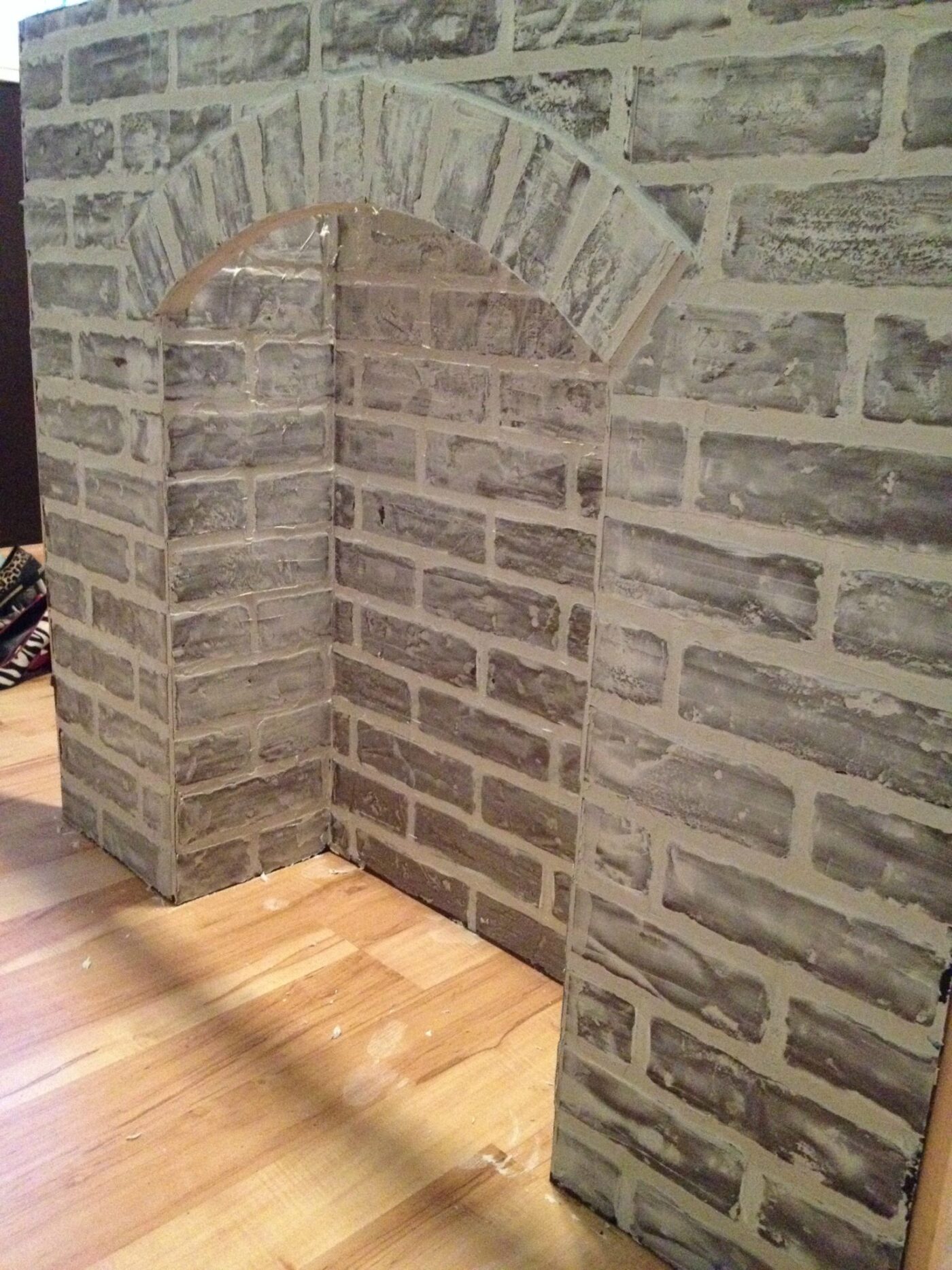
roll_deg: -1.7
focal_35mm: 35
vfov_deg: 52.6
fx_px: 1284
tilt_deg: -15.3
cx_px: 476
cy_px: 635
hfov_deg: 40.7
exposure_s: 1/15
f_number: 2.4
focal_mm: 4.28
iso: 800
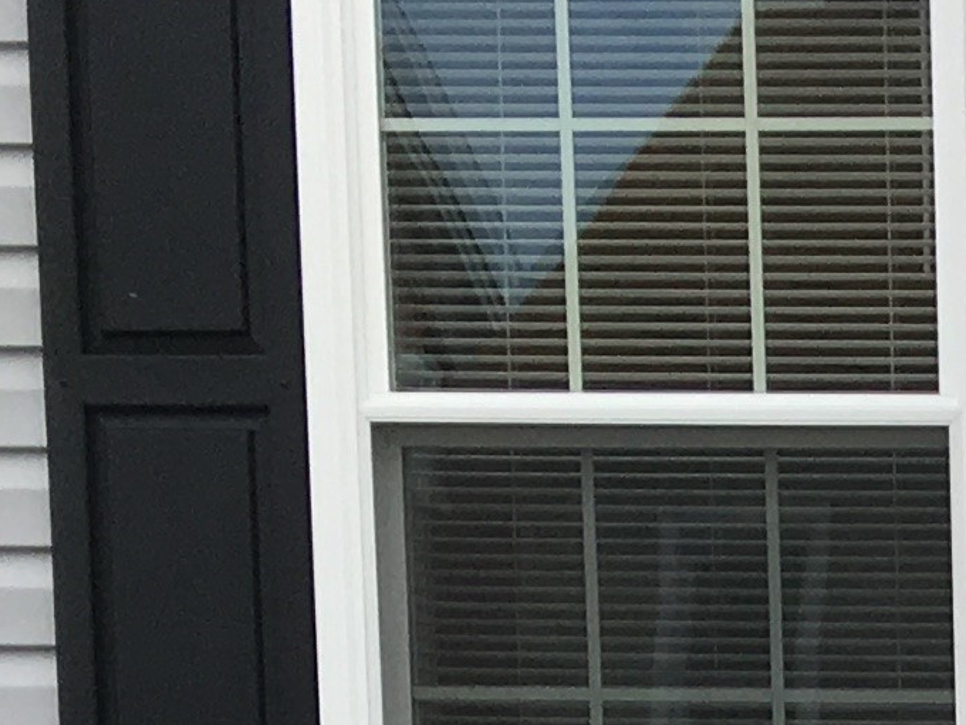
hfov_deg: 10.4
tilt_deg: -7.0
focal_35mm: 172
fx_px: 4800
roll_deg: -1.3
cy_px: 2085
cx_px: 2075
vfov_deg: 7.7
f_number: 2.2
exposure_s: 1/827
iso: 25
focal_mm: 4.15
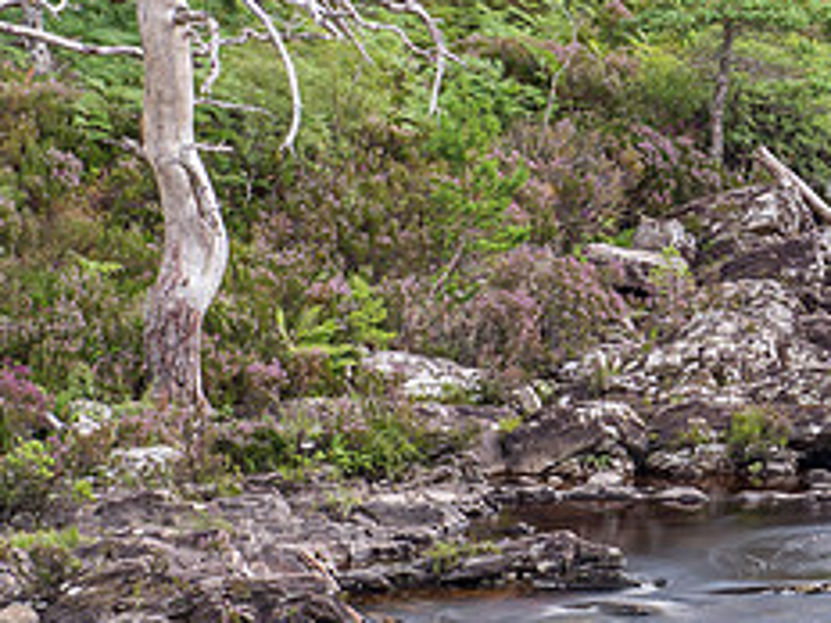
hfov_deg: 9.8
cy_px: 181
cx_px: 946
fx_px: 4801
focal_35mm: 200
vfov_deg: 7.4
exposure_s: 2.5
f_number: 7.1
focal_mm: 40
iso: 200
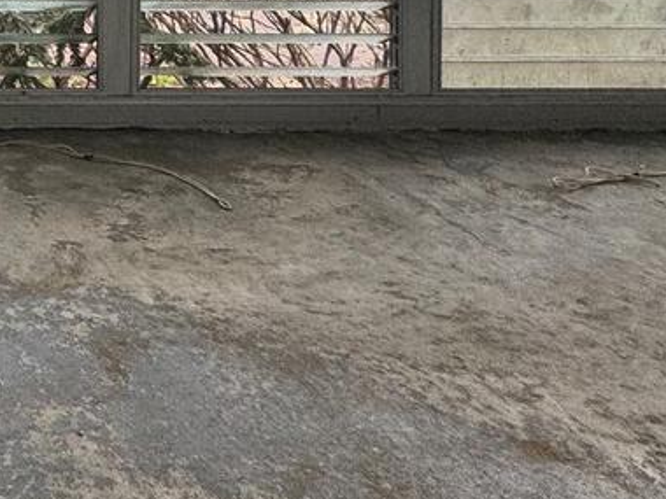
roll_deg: -0.2
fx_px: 1020
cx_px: -258
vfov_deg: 22.5
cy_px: -252
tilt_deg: -0.9
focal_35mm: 53
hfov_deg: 28.0
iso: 50
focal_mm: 2.22
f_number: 2.2
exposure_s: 1/99
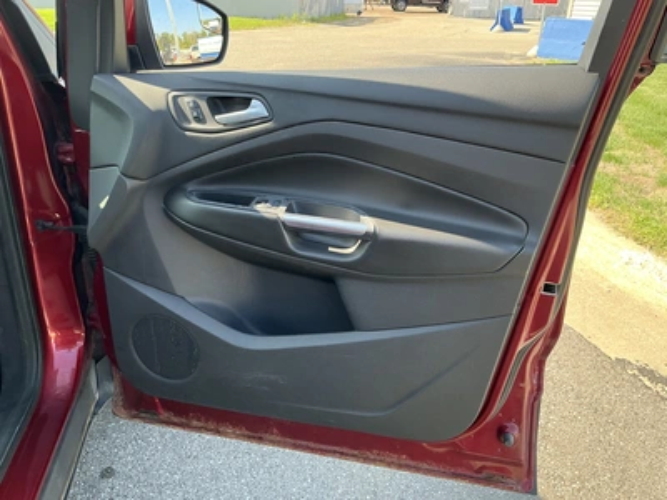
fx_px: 540
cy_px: 250
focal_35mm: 28
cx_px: 334
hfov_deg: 63.4
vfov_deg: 49.7
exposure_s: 1/172
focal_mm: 3
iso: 32
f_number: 1.8
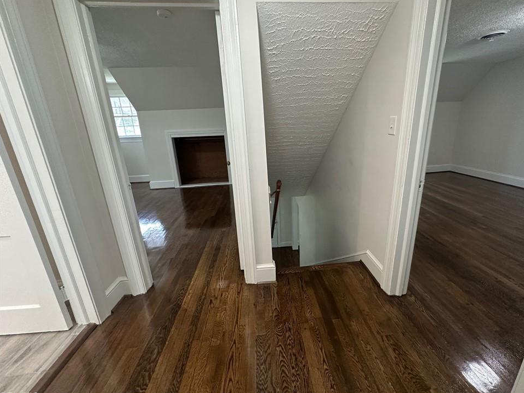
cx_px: 280
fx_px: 227
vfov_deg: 81.7
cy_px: 190
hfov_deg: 98.0
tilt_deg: -16.4
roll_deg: +1.3
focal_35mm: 15
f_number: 2.2
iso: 250
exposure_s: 1/60
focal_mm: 2.22
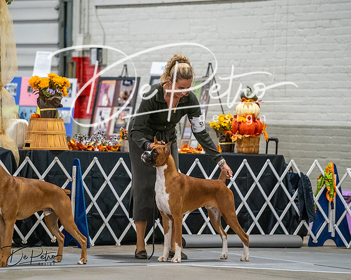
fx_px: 2339
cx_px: 176
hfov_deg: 8.6
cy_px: 140
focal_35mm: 225
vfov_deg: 6.9
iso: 6400
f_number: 3.5
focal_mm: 200
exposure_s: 1/250
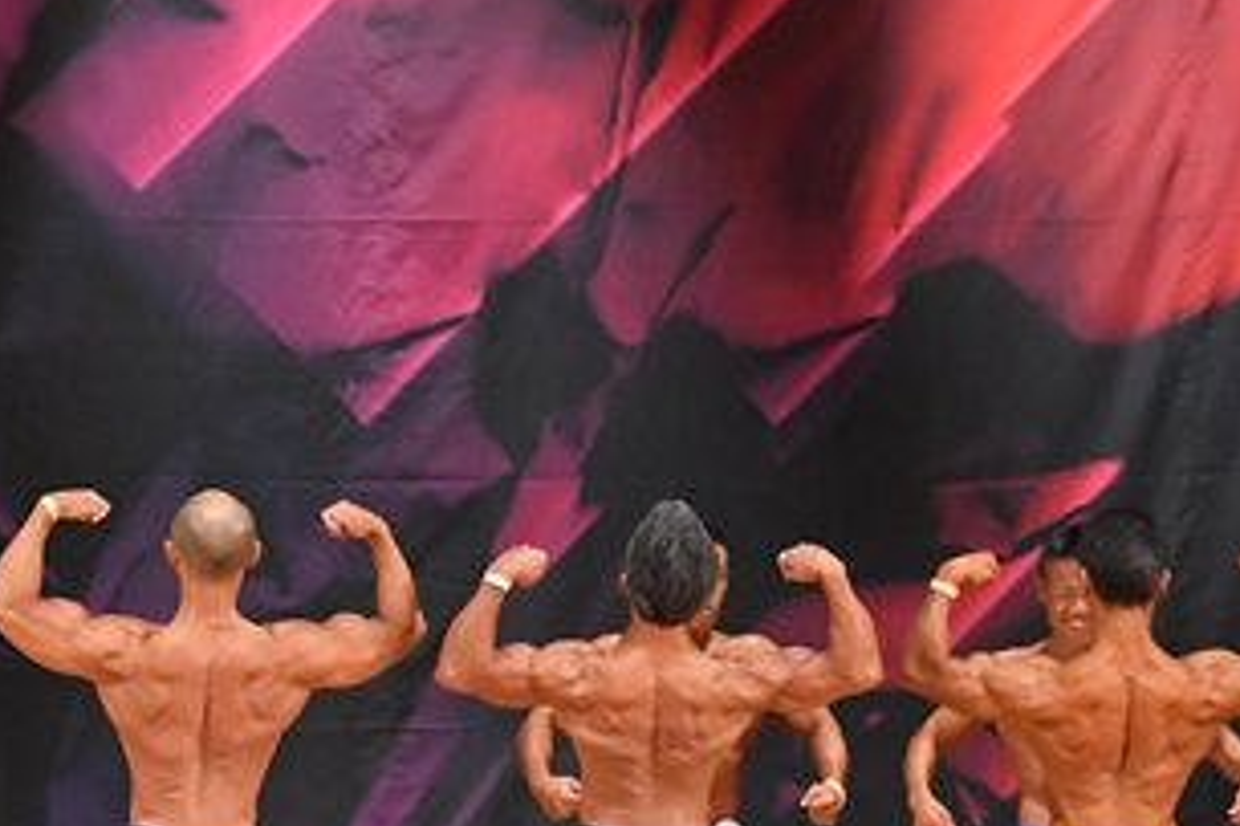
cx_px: 124
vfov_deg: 4.2
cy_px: 614
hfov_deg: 6.4
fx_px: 11119
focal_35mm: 323
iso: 6400
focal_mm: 85
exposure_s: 1/400
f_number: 5.6
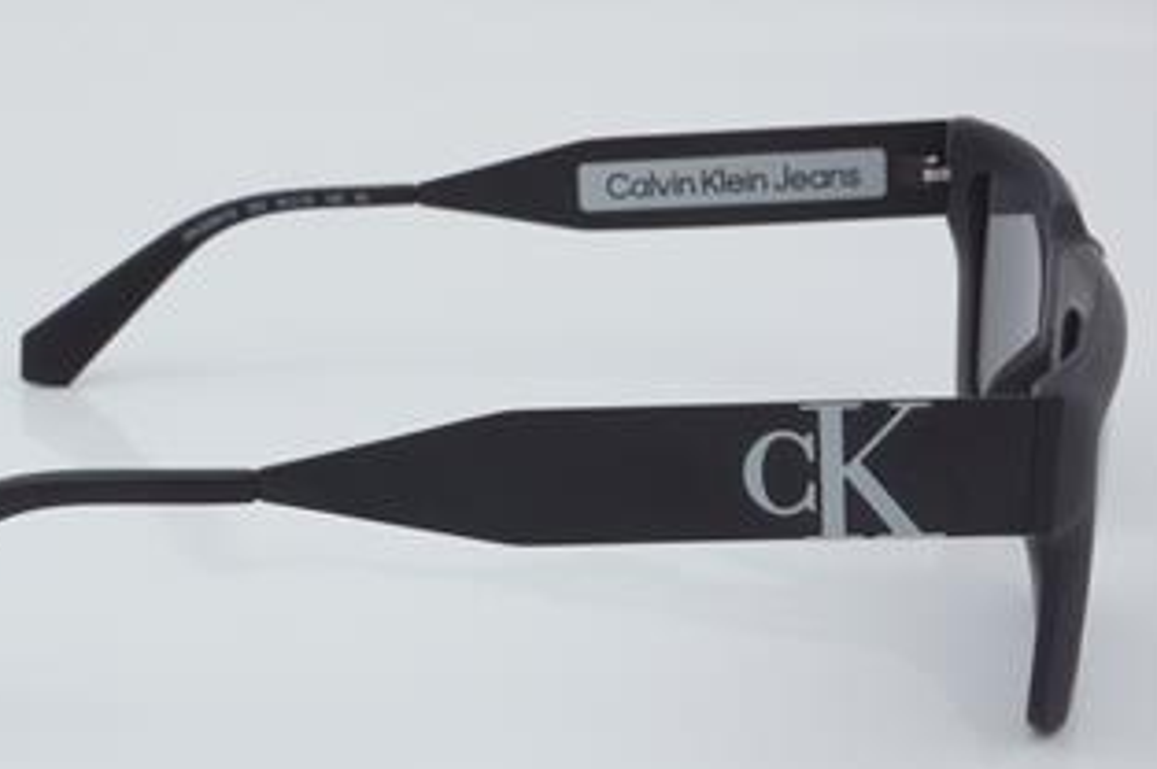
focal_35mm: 96
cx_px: 444
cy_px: 425
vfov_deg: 14.2
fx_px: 3082
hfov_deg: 21.2
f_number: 32
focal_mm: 50
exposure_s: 1/4
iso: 100
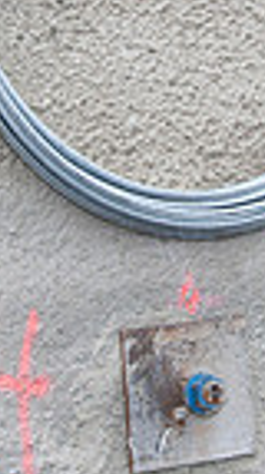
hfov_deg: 10.1
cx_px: 215
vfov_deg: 17.7
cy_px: 33
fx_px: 1493
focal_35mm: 119
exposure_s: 1/125
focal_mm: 28
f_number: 8
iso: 200
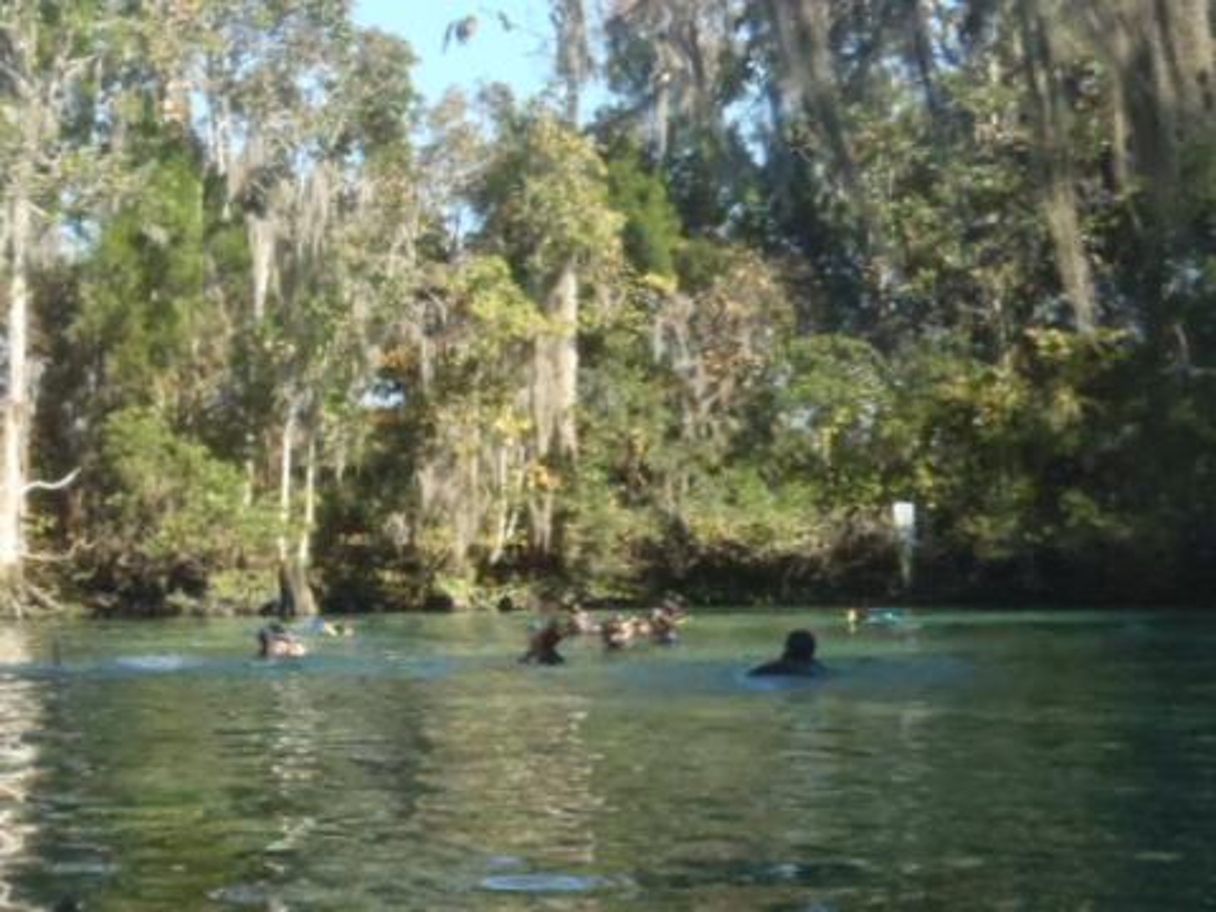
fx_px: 984
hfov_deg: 63.4
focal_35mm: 28
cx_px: 608
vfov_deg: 49.7
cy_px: 456
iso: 400
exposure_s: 1/500
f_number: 5
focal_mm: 5
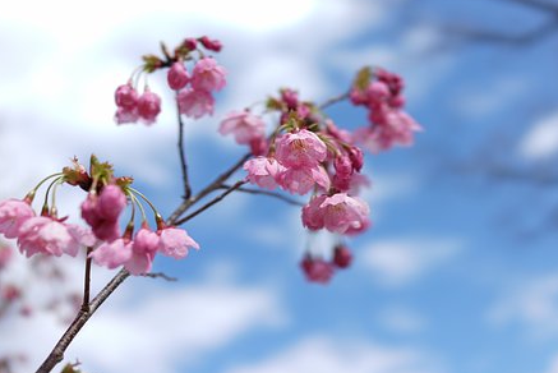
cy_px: 169
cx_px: 318
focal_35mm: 41
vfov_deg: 32.7
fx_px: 636
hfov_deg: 47.2
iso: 64
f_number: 2
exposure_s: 1/2000
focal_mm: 35
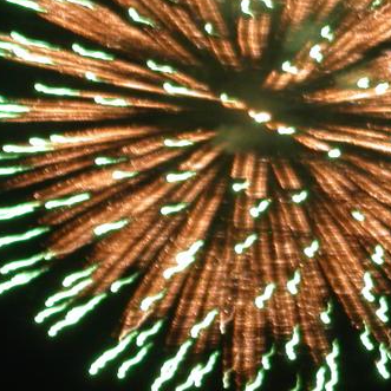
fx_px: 2236
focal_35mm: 175
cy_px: 84
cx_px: 291
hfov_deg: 10.0
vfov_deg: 10.0
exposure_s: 1/3
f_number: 4
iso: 200
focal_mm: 16.9
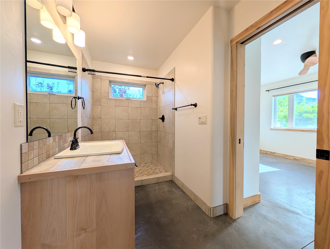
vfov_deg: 94.6
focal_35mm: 12
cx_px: 165
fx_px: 115
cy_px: 124
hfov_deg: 110.5
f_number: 1.7
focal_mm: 2.02
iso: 44
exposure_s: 1/266
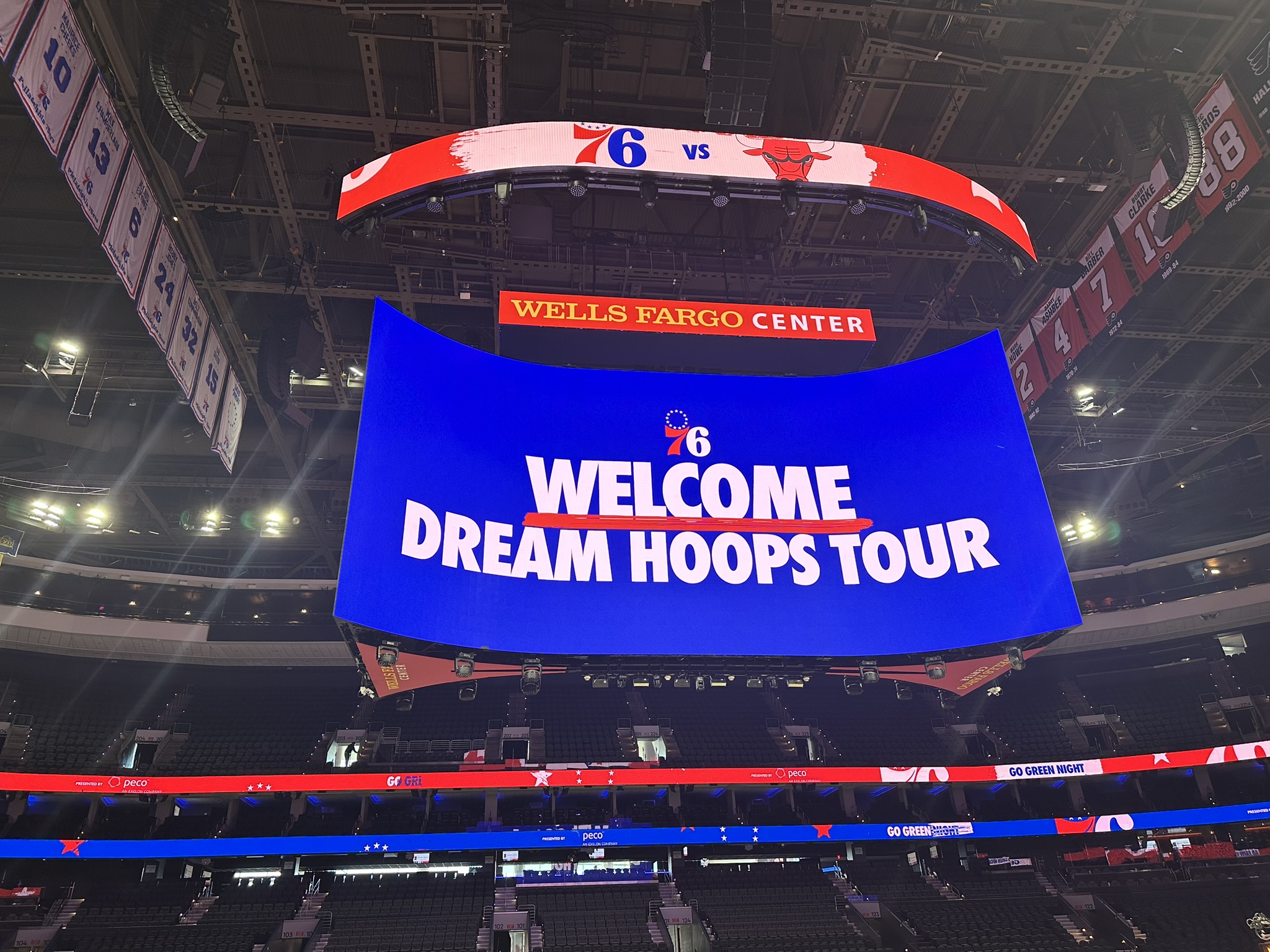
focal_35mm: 24
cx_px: 635
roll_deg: +2.1
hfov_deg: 71.6
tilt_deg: +28.3
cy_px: 476
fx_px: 881
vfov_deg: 56.8
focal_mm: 6.86
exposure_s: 1/97
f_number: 1.78
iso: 125
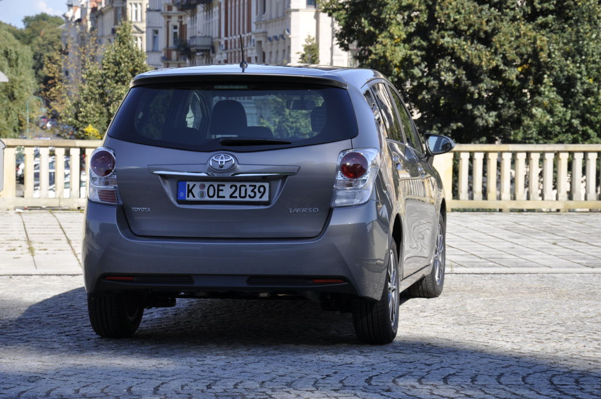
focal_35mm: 120
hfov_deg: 17.1
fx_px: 2001
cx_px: 300
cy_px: 200
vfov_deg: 11.4
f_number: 8
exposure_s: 1/250
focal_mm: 80
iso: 200
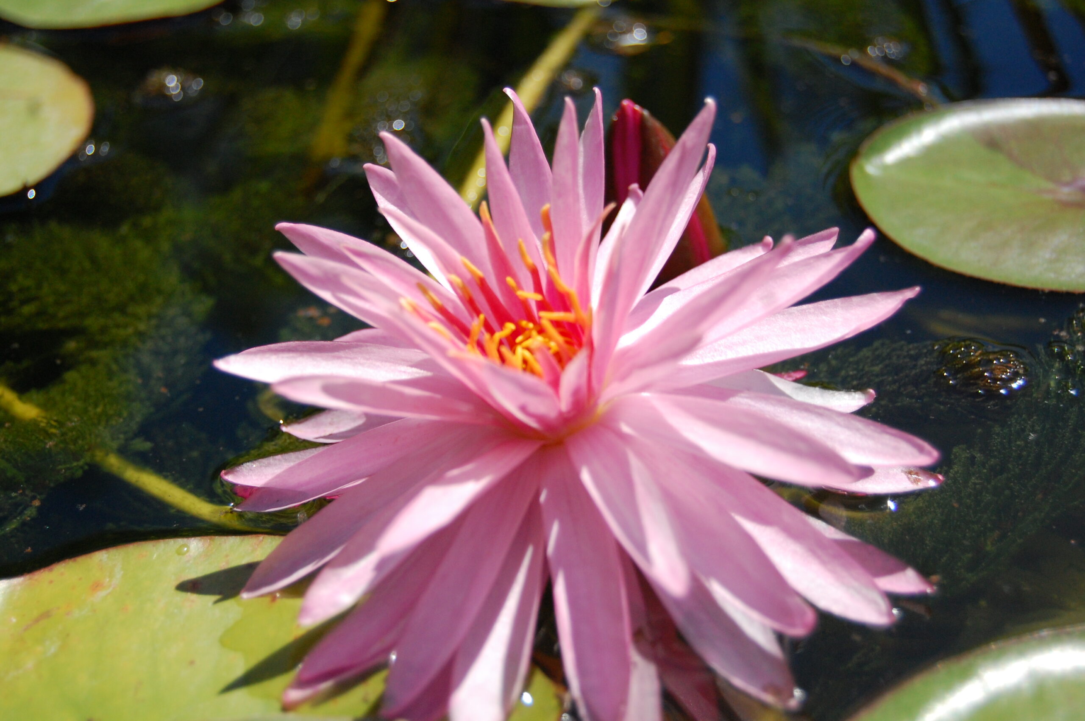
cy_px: 360
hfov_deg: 31.9
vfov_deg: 21.5
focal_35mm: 63
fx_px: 1897
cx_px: 542
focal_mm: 42
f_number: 5.3
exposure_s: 1/4000
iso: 800
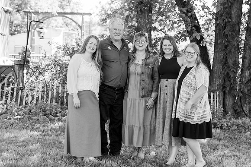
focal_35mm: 83
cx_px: 126
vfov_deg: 16.5
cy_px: 84
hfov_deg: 24.5
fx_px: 579
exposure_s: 1/125
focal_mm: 83
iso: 250
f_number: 4
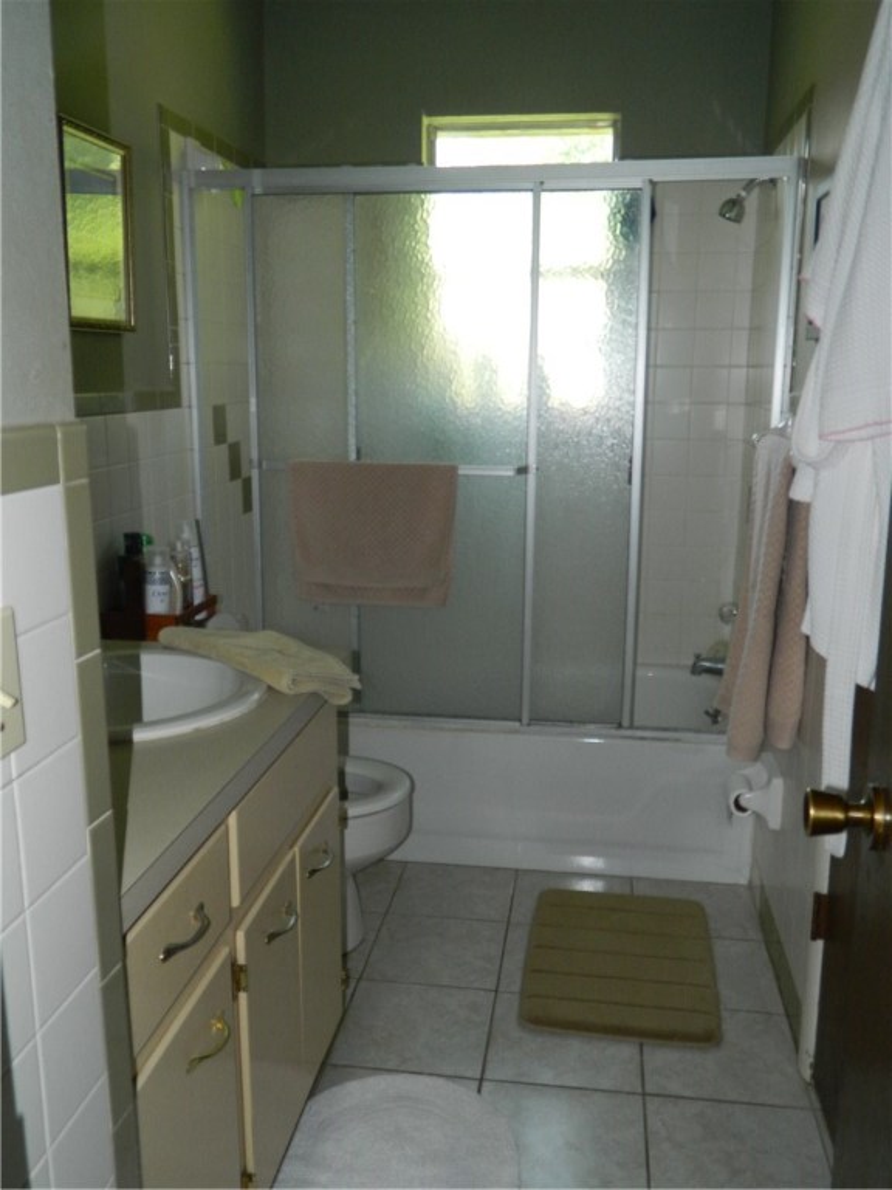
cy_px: 595
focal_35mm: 31
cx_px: 446
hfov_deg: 45.4
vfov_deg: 58.4
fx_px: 1065
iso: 140
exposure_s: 1/30
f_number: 3.2
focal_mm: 5.6
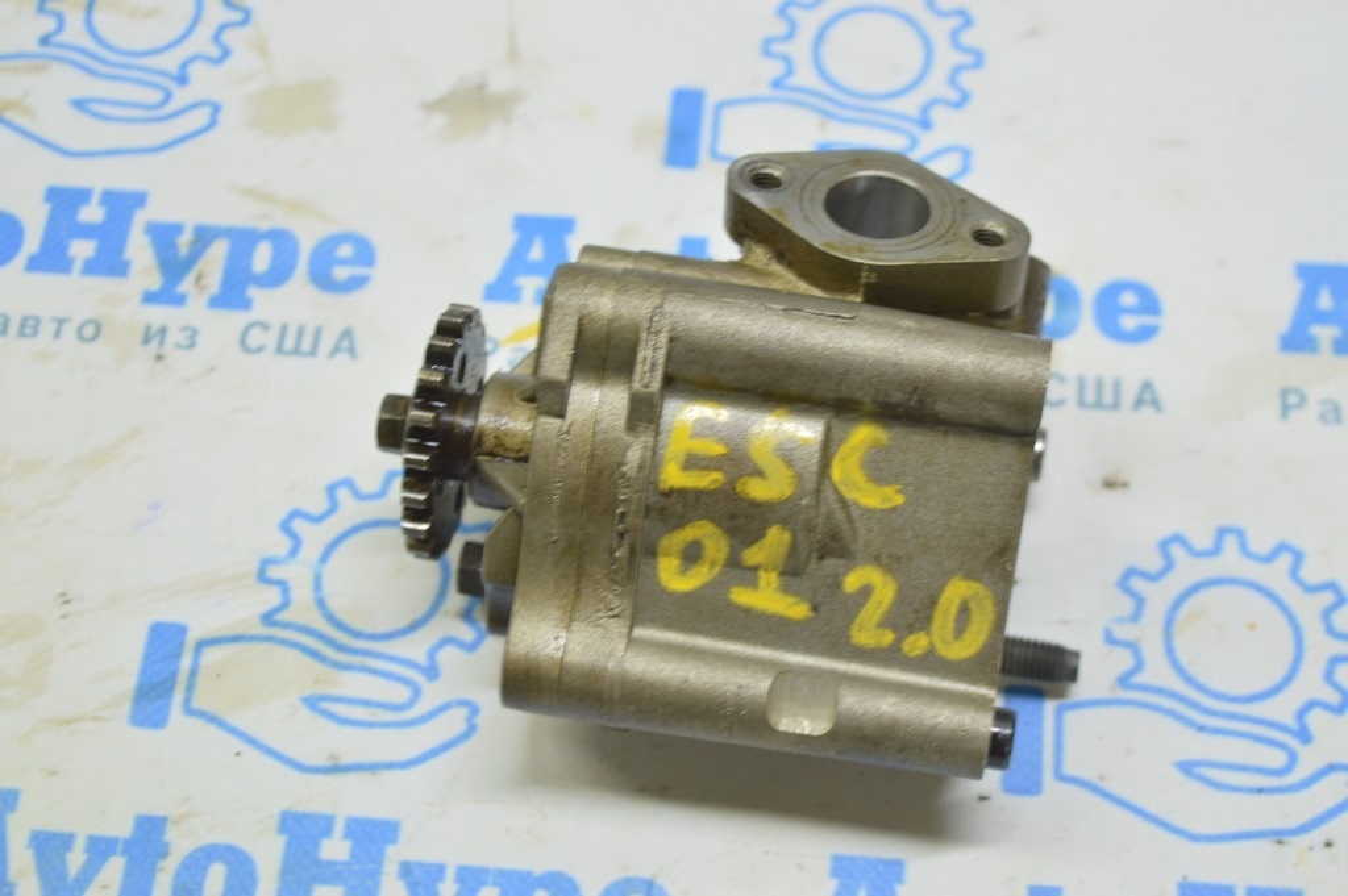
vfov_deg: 21.5
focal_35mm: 63
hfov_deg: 31.9
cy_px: 448
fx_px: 2357
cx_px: 674
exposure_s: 1/20
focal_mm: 42
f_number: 5.6
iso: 400
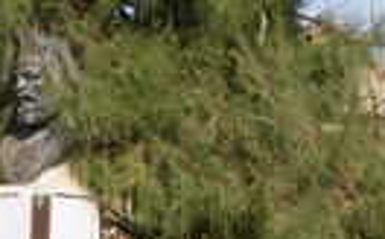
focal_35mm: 104
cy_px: 140
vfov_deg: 12.5
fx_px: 1089
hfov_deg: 20.0
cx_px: 226
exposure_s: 1/320
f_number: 9
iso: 200
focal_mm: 28
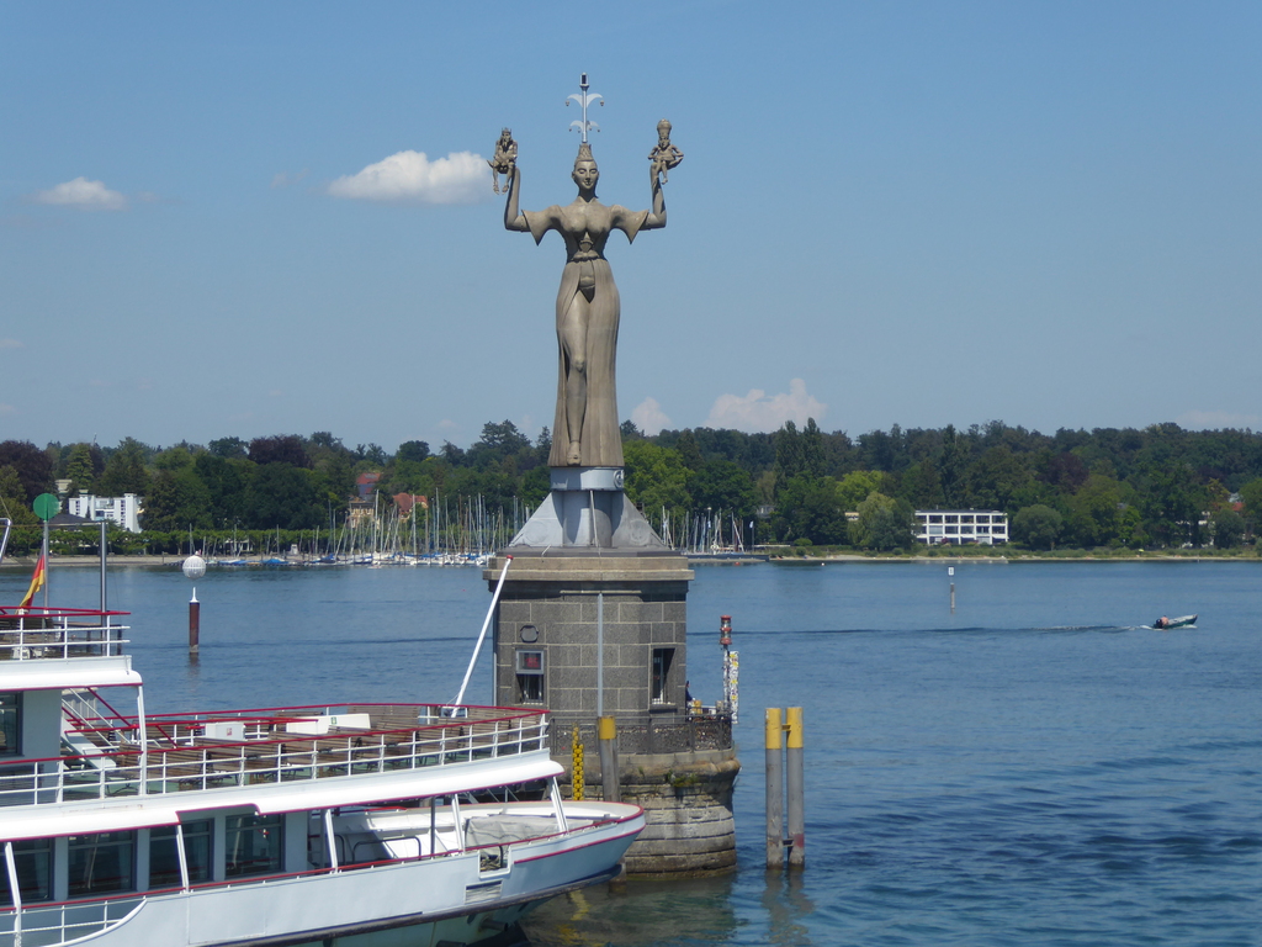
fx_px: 4265
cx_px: 631
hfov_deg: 16.8
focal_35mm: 117
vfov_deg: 12.7
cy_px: 474
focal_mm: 19
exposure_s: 1/640
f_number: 5.1
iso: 80
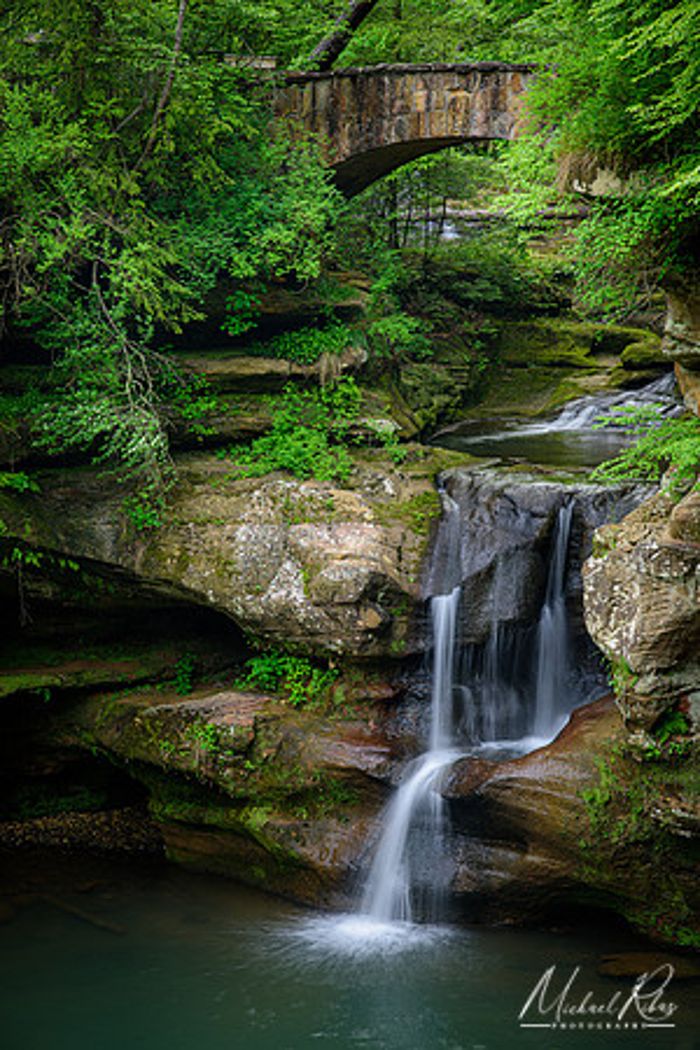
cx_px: 350
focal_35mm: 85
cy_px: 525
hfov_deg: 16.1
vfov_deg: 23.9
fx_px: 2479
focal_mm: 85
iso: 64
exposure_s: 1/2
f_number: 11
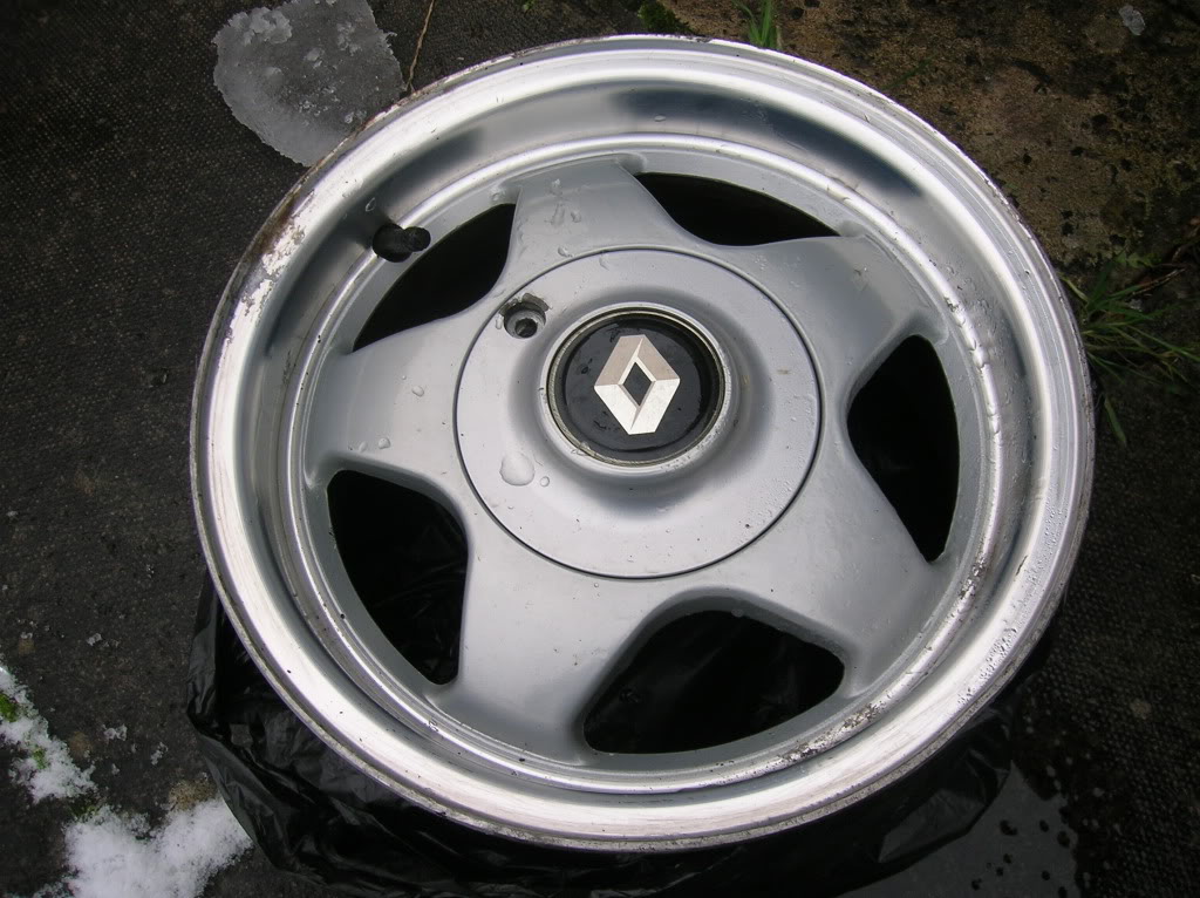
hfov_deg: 54.0
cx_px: 600
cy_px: 449
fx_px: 1178
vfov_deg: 41.7
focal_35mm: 34
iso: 50
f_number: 2.9
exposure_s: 1/69.6
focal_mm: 5.7
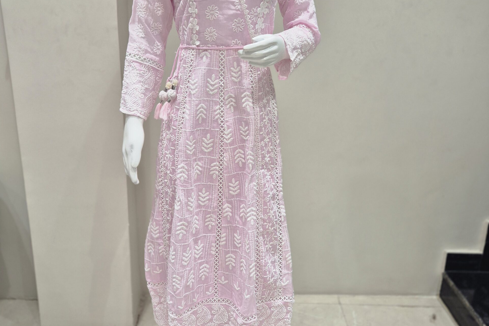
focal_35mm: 32
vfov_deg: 40.9
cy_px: 127
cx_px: 244
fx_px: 435
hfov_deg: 58.7
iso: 25
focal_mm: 5.4
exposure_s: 1/142
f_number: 1.8
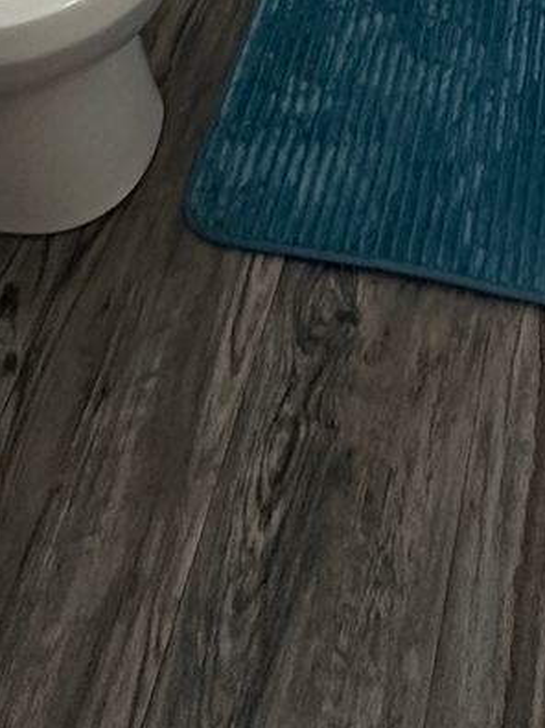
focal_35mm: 68
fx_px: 1428
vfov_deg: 18.0
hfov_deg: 21.4
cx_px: 398
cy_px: -770
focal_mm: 2.22
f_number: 2.2
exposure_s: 1/60
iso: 320
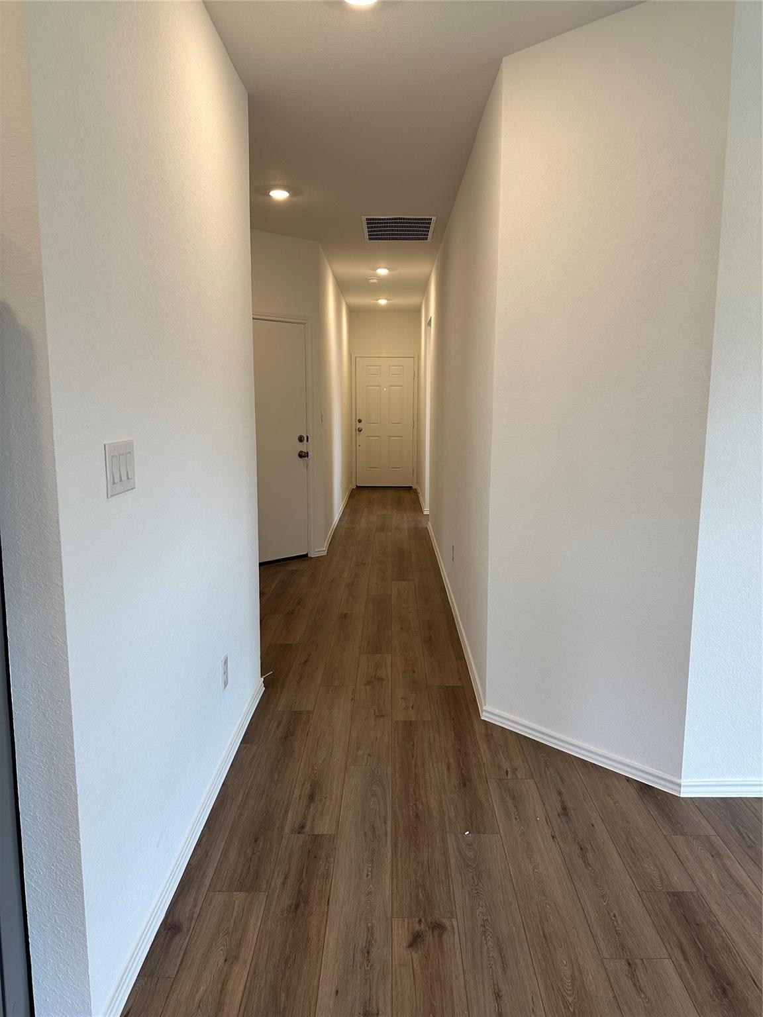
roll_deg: -0.5
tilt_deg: -7.1
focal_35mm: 24
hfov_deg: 56.8
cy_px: 508
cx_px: 382
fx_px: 705
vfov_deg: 71.6
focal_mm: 6.86
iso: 100
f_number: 1.78
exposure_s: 1/120
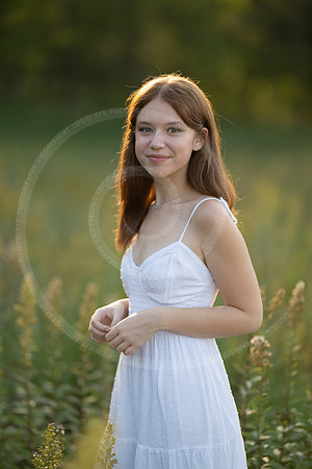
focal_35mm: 85
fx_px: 1105
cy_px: 234
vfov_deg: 23.9
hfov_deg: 16.1
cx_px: 156
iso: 160
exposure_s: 1/1600
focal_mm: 85
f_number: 1.2
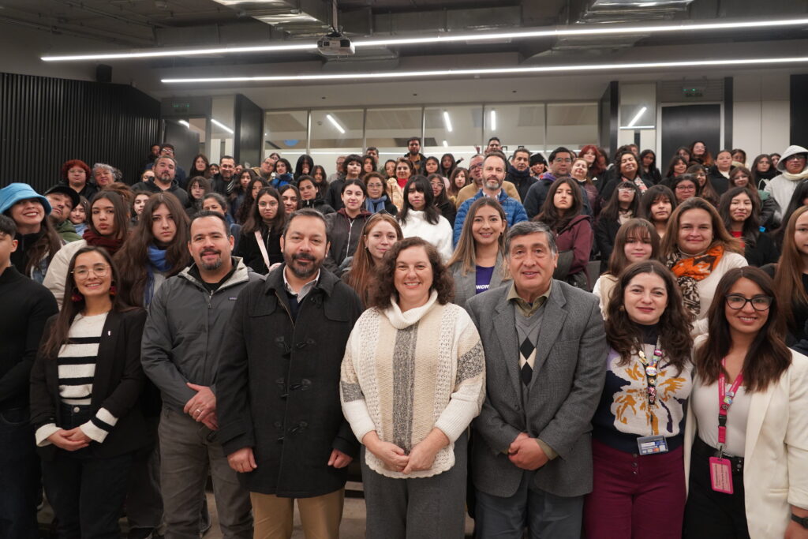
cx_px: 404
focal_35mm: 24
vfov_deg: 53.1
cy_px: 270
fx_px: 539
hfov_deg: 73.7
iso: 2500
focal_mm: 24
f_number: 4
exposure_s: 1/160
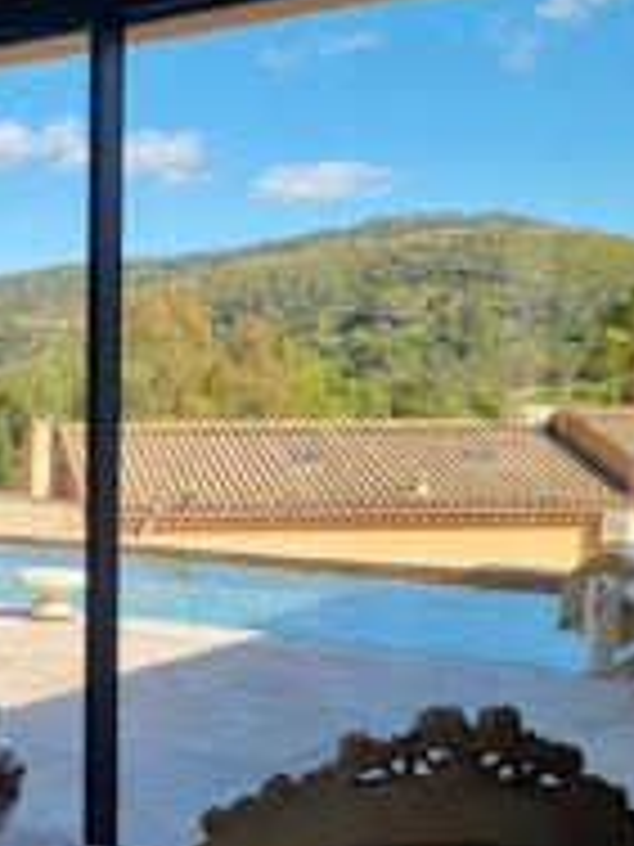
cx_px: -40
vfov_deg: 32.4
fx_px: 1441
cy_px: 583
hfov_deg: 23.5
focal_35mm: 59
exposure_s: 1/856
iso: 50
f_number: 1.8
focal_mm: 5.4
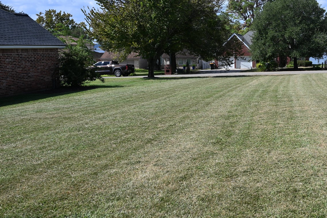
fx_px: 418
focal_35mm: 46
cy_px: 78
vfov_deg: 29.1
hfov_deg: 39.6
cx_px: 294
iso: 140
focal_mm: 24
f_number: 11
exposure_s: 1/250
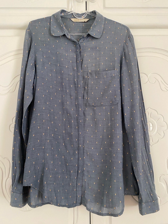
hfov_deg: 53.1
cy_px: 112
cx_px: 84
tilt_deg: +4.7
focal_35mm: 26
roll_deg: +0.9
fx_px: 168
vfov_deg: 67.3
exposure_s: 1/60
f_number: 1.8
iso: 400
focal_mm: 4.25
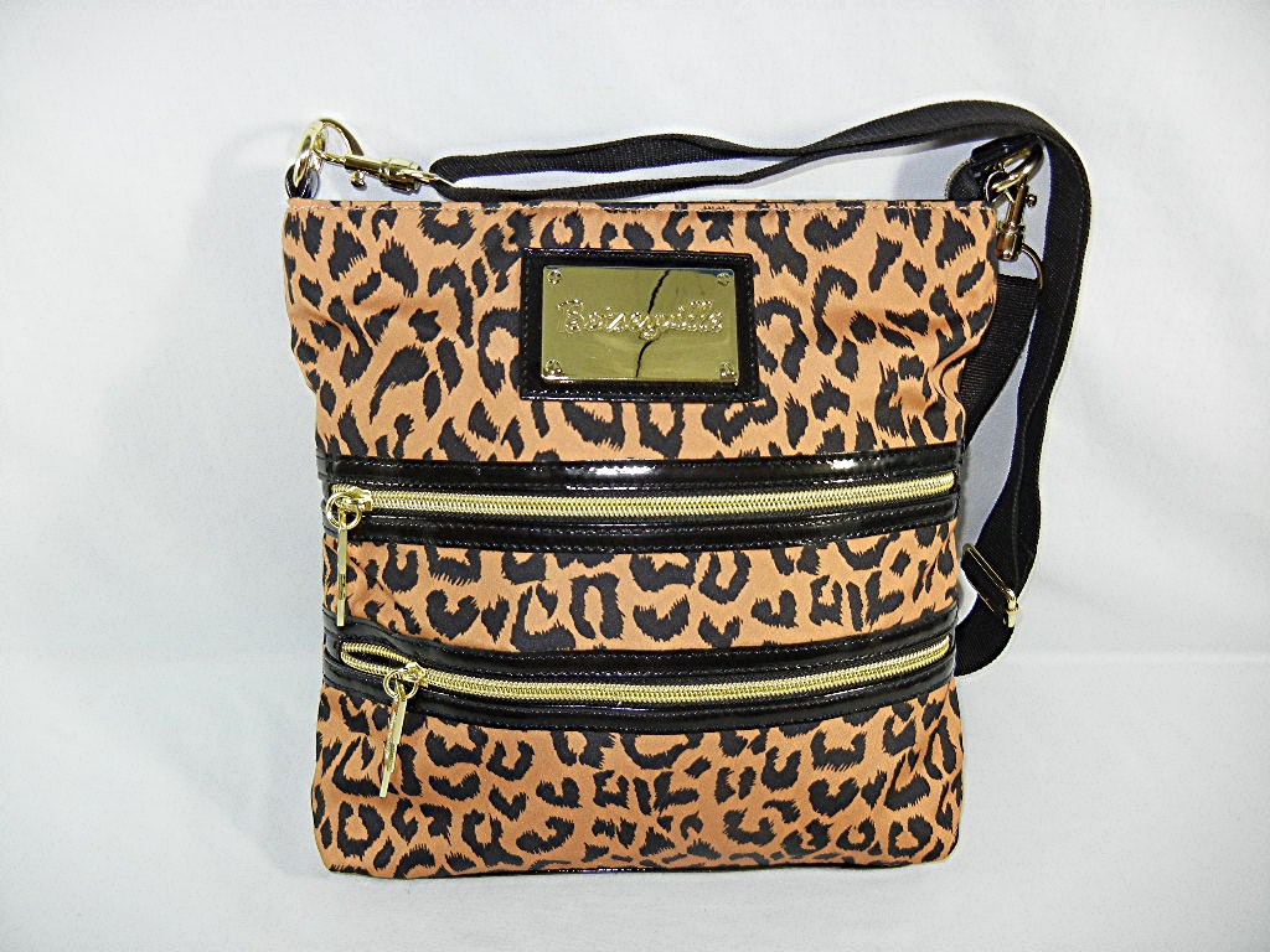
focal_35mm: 30
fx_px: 1101
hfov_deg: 60.0
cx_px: 635
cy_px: 476
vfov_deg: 46.8
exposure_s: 1/30
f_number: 3.5
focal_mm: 5.4
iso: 200
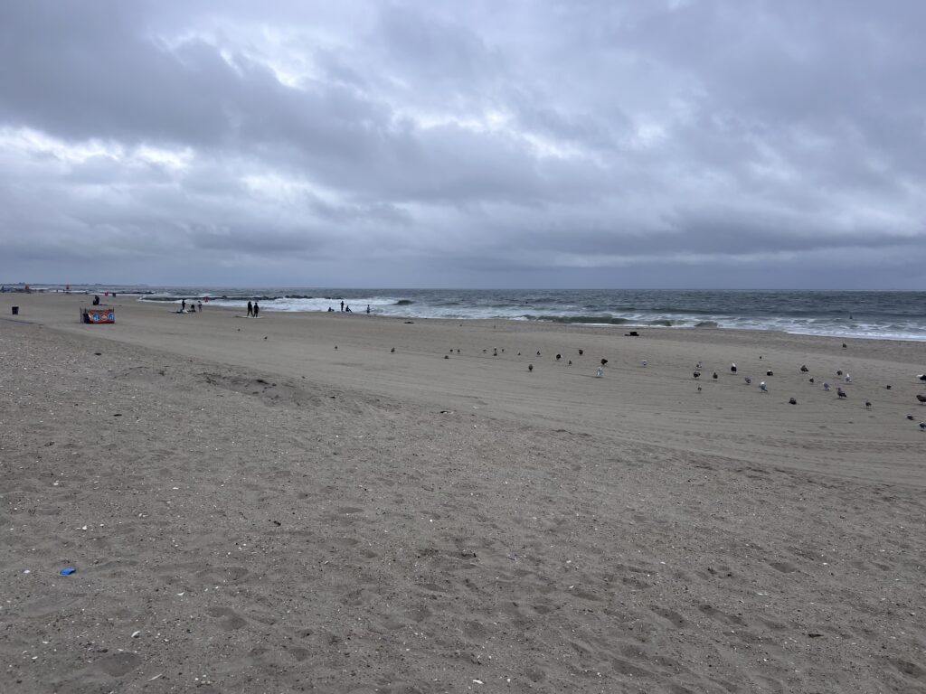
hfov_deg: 67.3
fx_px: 696
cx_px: 463
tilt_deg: -5.3
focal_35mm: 26
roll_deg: +0.2
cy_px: 347
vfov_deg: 53.1
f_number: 1.5
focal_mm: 5.7
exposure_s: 1/5076
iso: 50
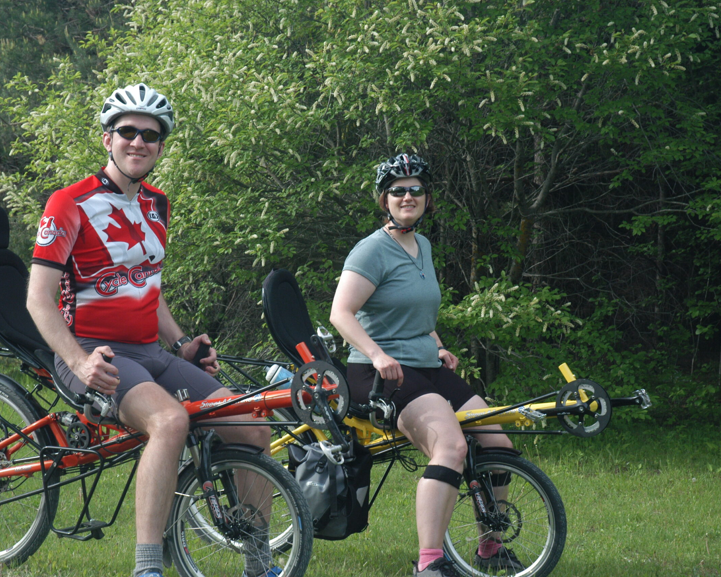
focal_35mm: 85
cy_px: 288
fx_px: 1814
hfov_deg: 22.5
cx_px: 346
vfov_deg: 18.1
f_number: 5.6
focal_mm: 50
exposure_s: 1/125
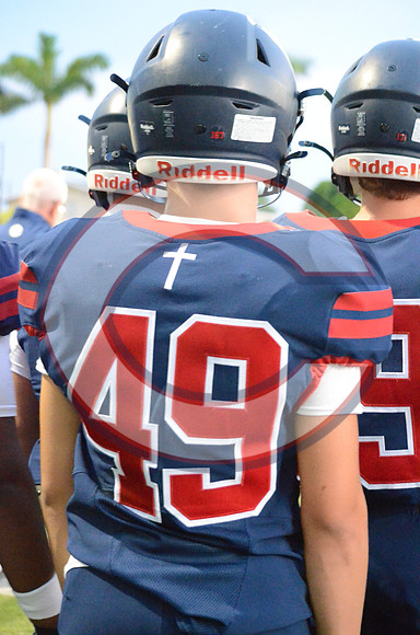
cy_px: 318
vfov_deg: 24.7
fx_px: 1451
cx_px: 210
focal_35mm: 82
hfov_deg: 16.5
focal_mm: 55
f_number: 4.5
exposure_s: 1/80
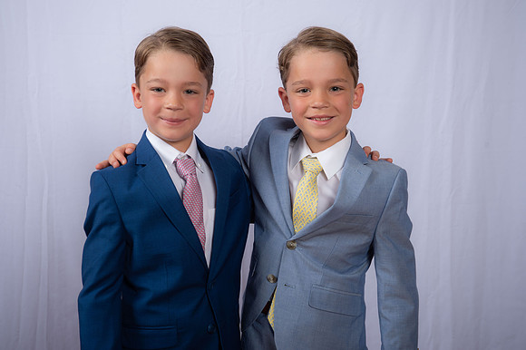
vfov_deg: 21.9
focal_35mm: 62
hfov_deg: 32.4
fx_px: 905
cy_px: 175
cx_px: 263
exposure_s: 1/160
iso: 250
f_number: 8
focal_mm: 62
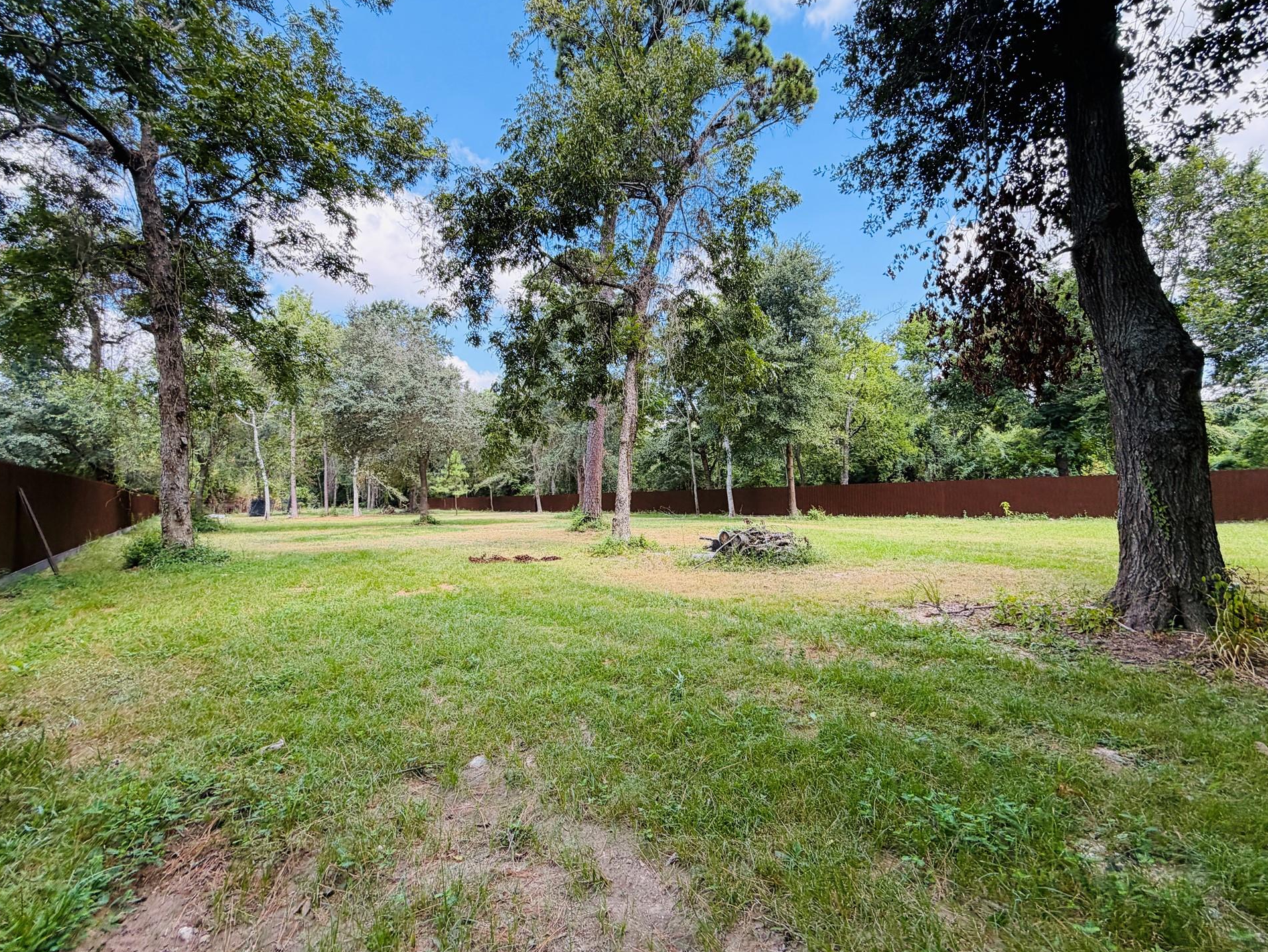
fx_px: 550
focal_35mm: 15
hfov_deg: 98.2
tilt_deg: +7.1
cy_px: 470
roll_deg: +1.6
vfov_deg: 81.8
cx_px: 638
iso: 50
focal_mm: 2.22
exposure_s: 1/228
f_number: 2.2
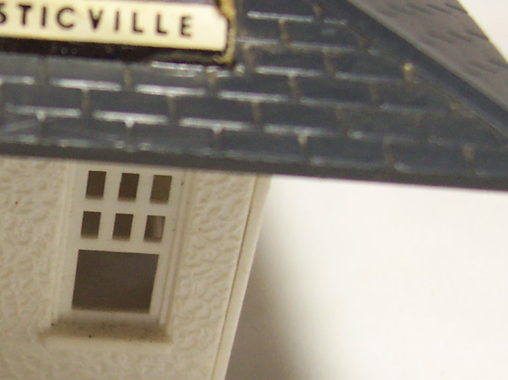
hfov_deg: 23.5
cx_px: 19
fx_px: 1174
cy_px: 296
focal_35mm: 80
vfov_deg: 18.3
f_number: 2.8
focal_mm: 5.6
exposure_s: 1/30
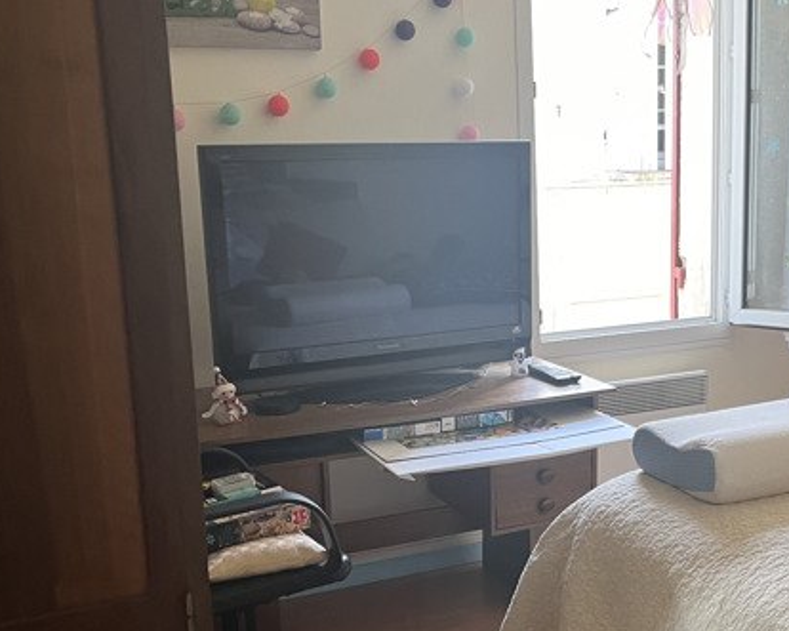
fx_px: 1144
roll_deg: -0.7
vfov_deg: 30.6
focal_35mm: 49
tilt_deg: -14.1
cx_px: 536
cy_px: 416
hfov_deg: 37.6
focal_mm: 5.1
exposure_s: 1/60
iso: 125
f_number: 1.6
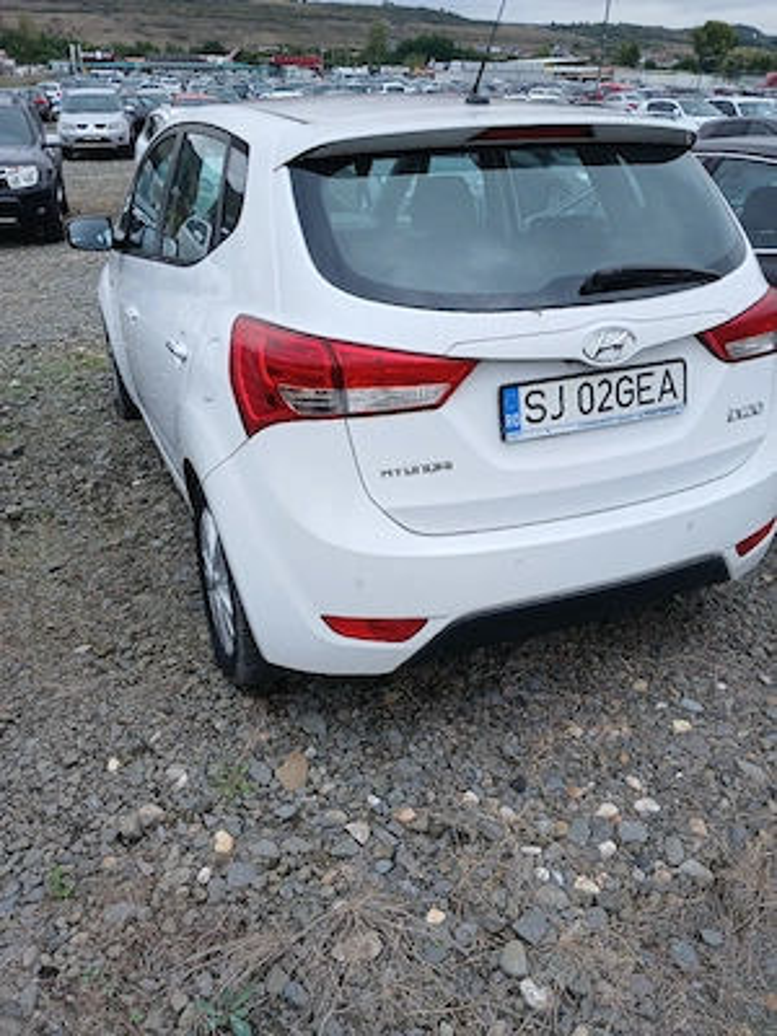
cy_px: 518
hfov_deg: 51.4
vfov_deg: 65.3
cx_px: 388
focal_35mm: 27
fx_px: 808
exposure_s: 1/161
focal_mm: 3.98
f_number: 1.8
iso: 20
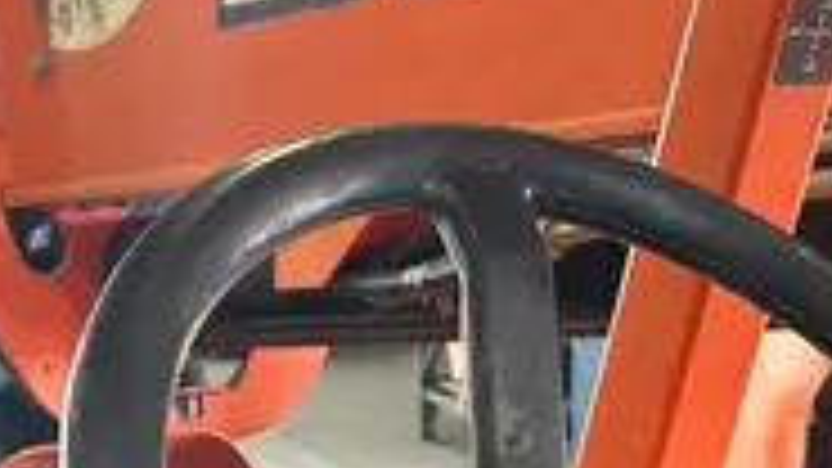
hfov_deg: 19.0
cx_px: 567
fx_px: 2471
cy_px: 614
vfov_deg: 10.6
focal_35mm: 112
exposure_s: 1/60
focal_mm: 5.7
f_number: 1.5
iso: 125
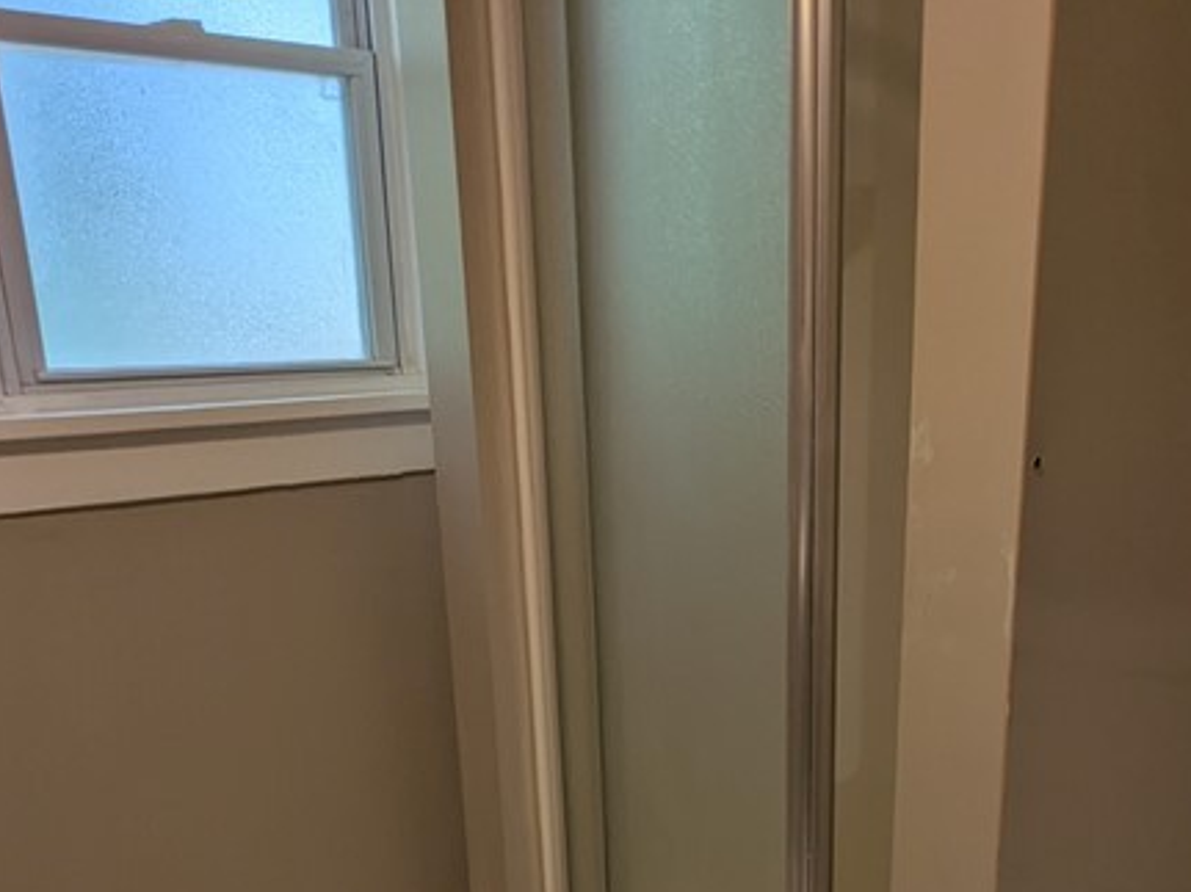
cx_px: 735
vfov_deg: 35.6
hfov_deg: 48.6
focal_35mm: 38
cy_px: 793
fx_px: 1307
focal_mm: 2.35
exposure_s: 1/134
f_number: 2.2
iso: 74
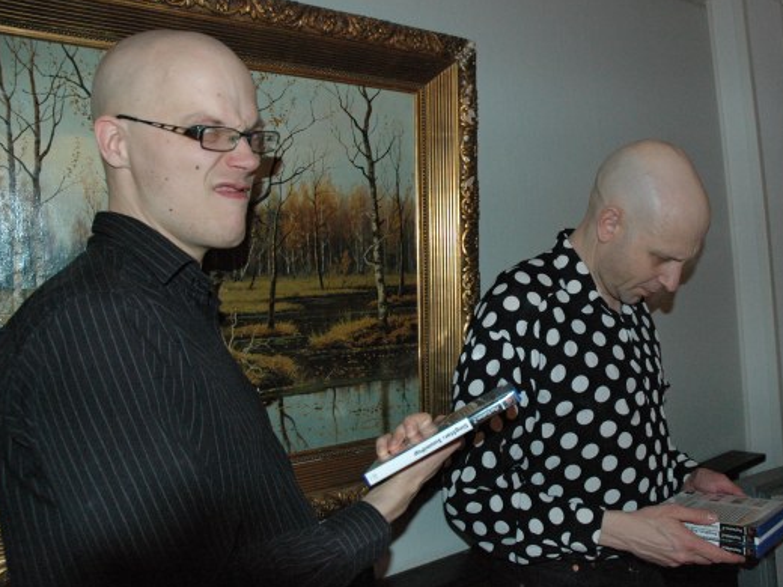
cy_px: 294
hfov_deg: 59.8
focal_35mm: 30
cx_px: 440
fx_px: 679
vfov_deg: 46.8
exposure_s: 1/60
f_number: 5
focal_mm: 18
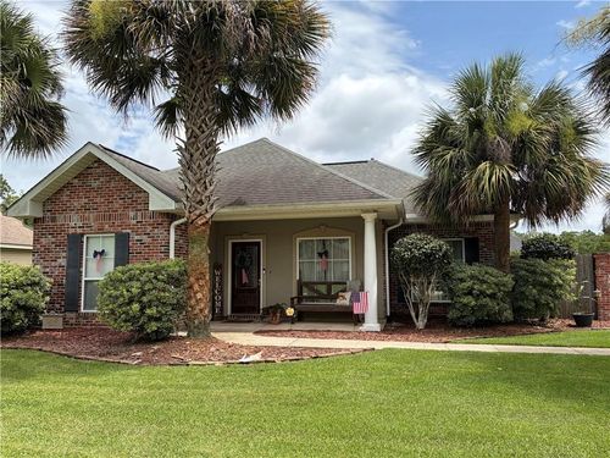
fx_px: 458
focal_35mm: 26
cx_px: 305
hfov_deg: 67.3
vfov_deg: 53.1
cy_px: 229
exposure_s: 1/2451
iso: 50
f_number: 1.6
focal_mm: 5.96
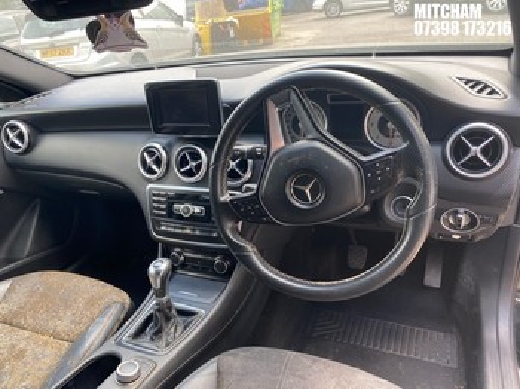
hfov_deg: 67.3
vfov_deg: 53.0
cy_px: 194
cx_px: 260
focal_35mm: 26
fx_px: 390
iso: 50
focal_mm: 4.25
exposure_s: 1/121
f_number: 1.8
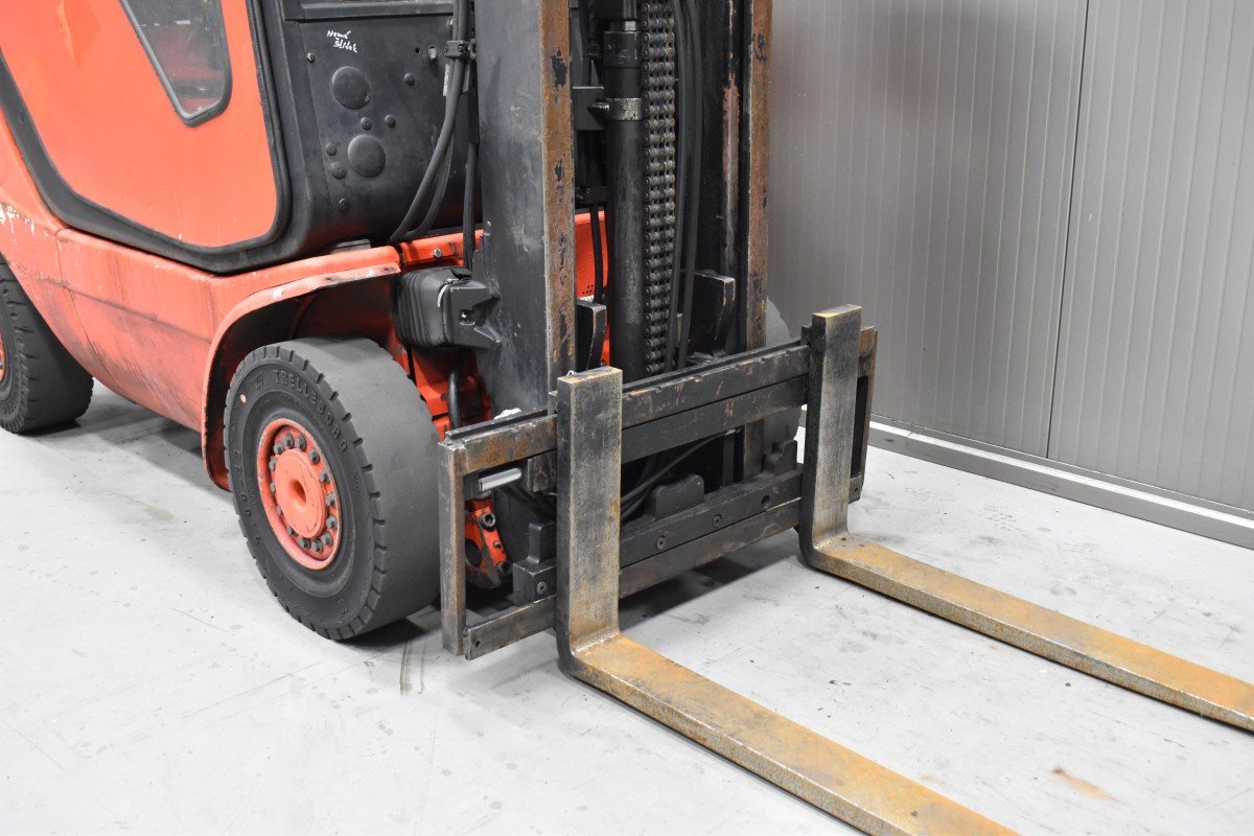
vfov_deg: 34.2
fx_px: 1358
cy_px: 418
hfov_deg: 49.6
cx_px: 627
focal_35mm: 39
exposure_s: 1/20
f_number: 5
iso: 1600
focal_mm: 26
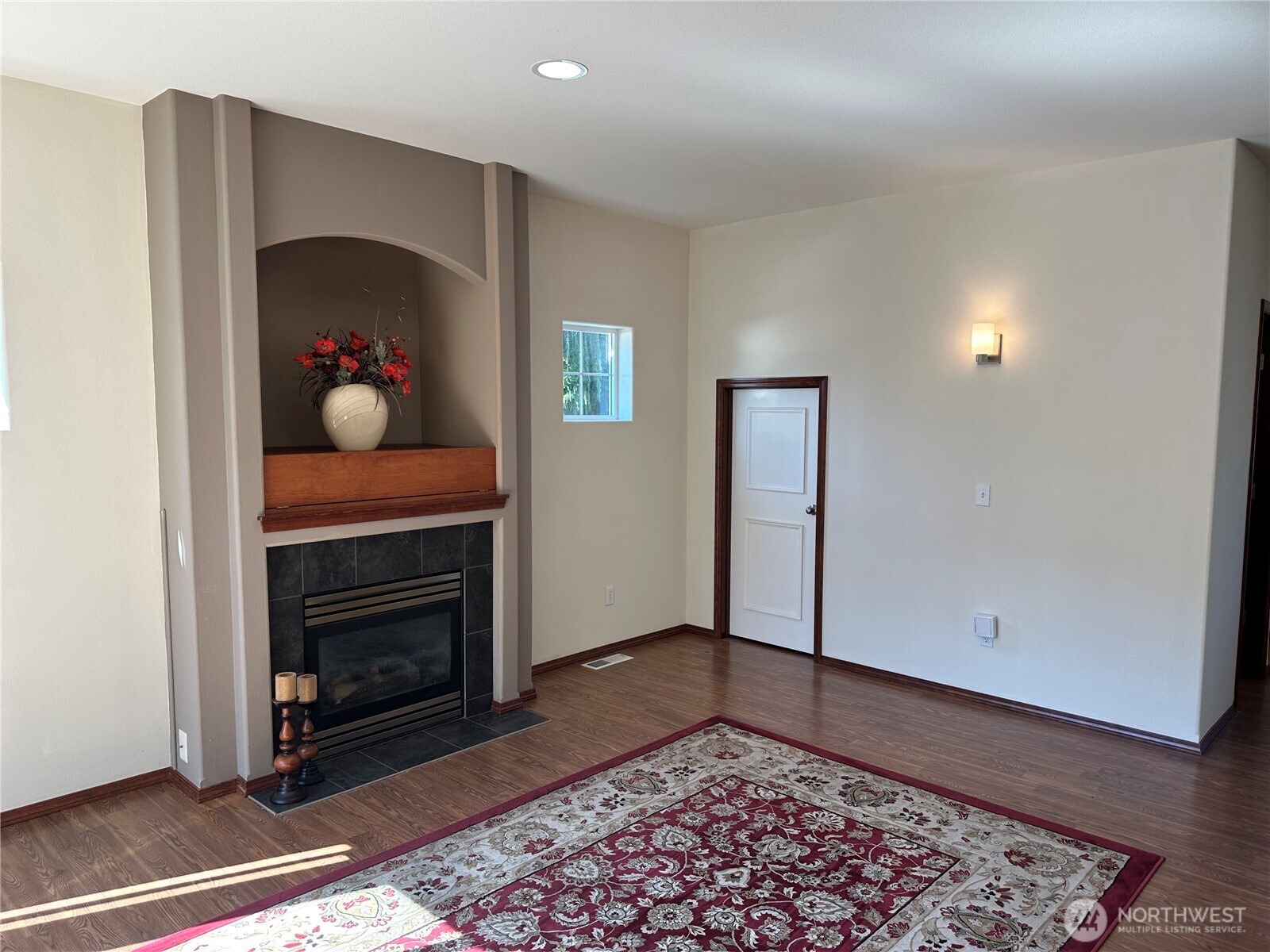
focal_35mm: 24
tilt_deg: -5.0
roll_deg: -0.6
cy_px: 476
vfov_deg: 56.8
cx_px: 635
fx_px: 881
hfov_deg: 71.6
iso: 64
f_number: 1.78
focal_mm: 6.86
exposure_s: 1/120
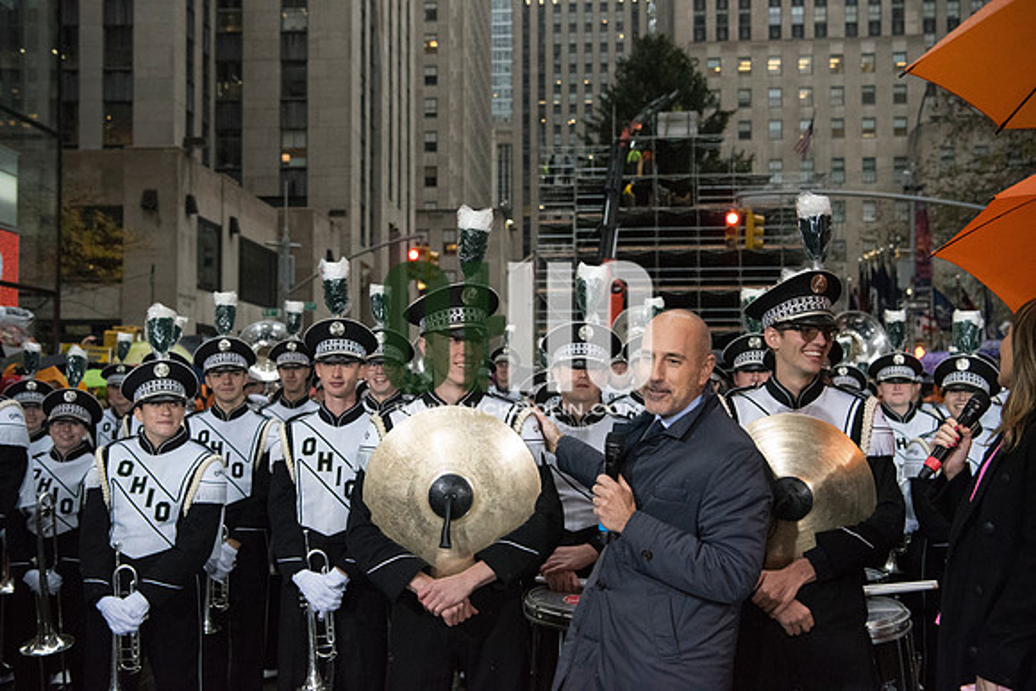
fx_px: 1151
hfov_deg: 48.4
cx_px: 518
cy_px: 346
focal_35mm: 40
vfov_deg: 33.4
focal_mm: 40
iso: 10000
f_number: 4
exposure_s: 1/2500
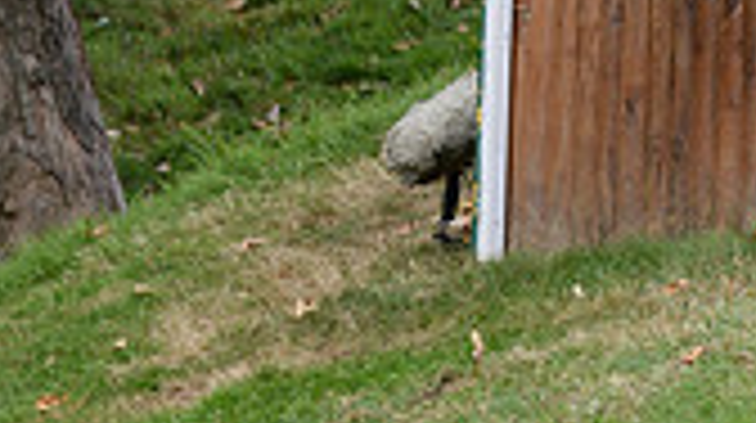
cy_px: -756
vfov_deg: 2.5
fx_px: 9790
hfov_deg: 4.4
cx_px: 752
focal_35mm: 489
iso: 1000
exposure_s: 1/800
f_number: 6.3
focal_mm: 135
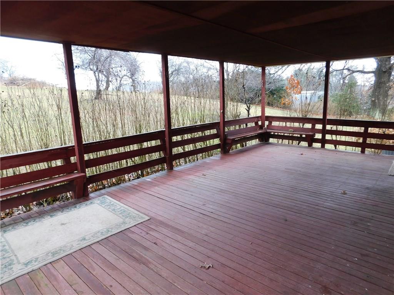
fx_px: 262
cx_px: 197
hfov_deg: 73.9
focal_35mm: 23
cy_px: 148
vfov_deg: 58.9
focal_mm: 4
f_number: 3
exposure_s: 1/50
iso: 125
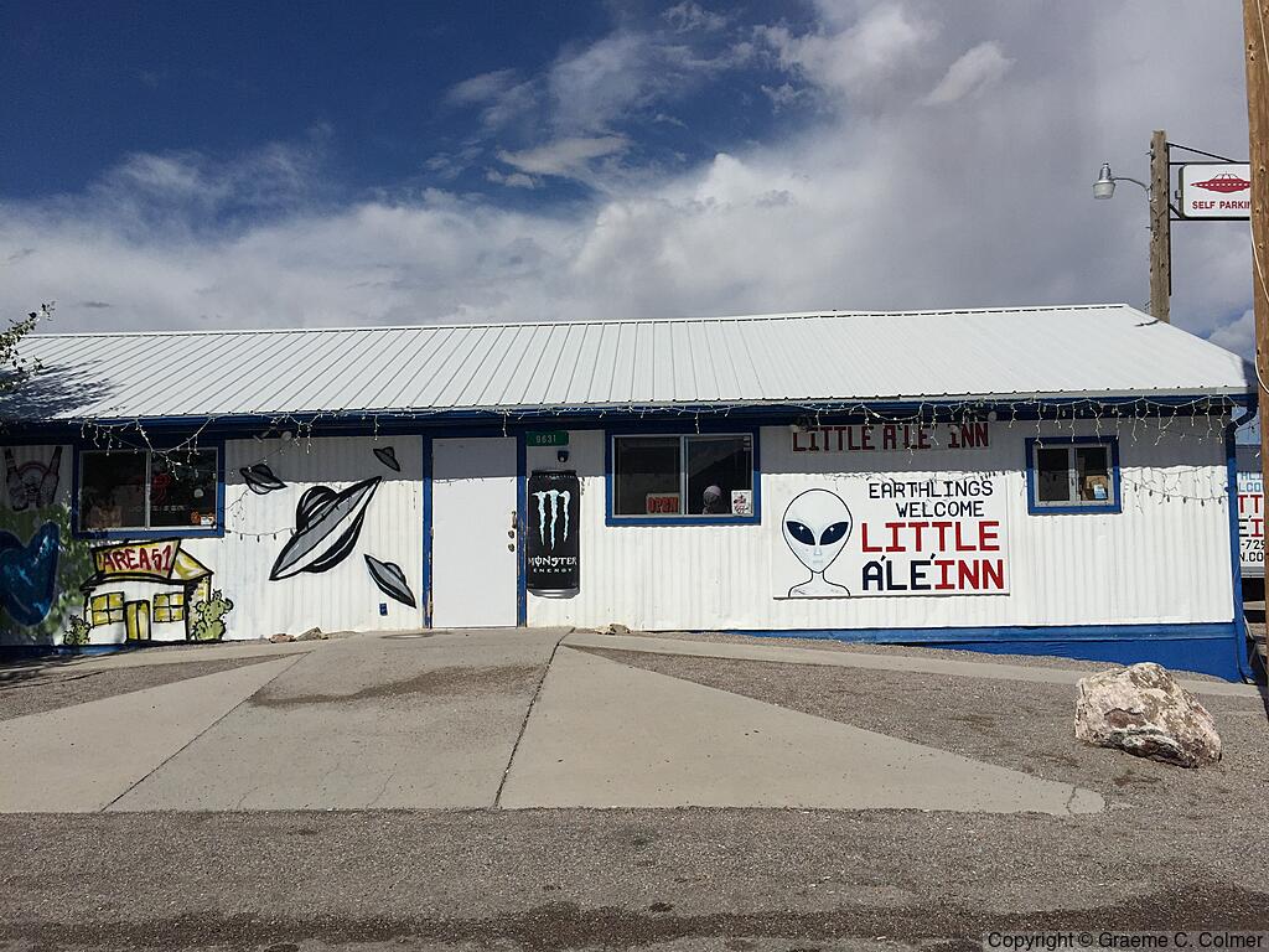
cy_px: 476
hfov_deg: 61.7
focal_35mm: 29
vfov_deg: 48.2
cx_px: 634
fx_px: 1063
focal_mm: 4.15
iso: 32
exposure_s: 1/9901
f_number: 2.2
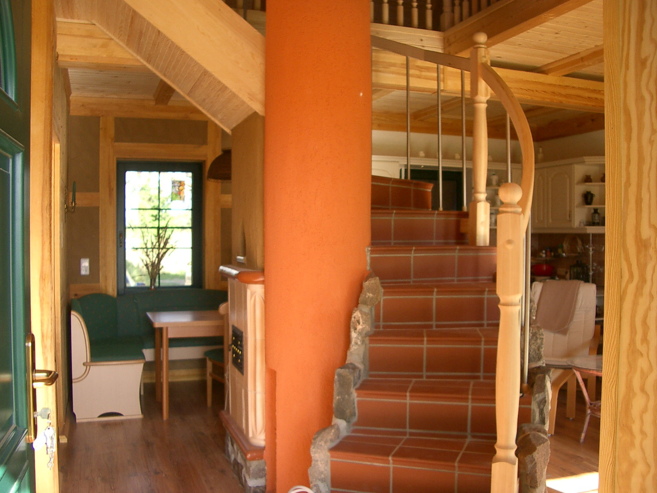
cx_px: 328
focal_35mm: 35
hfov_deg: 52.6
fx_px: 664
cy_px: 246
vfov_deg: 40.7
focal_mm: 5.8
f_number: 2.6
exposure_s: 1/60
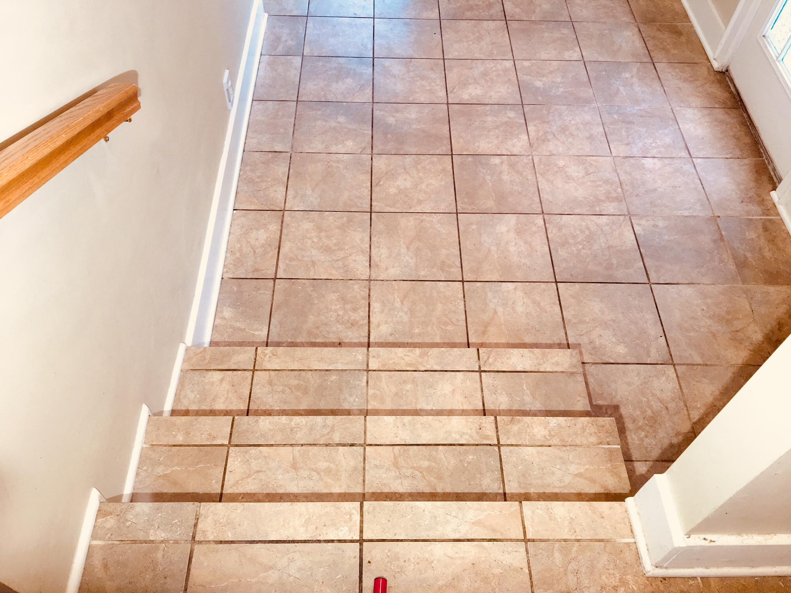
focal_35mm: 29
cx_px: 396
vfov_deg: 48.2
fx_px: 663
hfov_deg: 61.7
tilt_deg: -53.3
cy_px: 296
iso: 32
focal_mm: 4.15
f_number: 2.2
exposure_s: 1/30
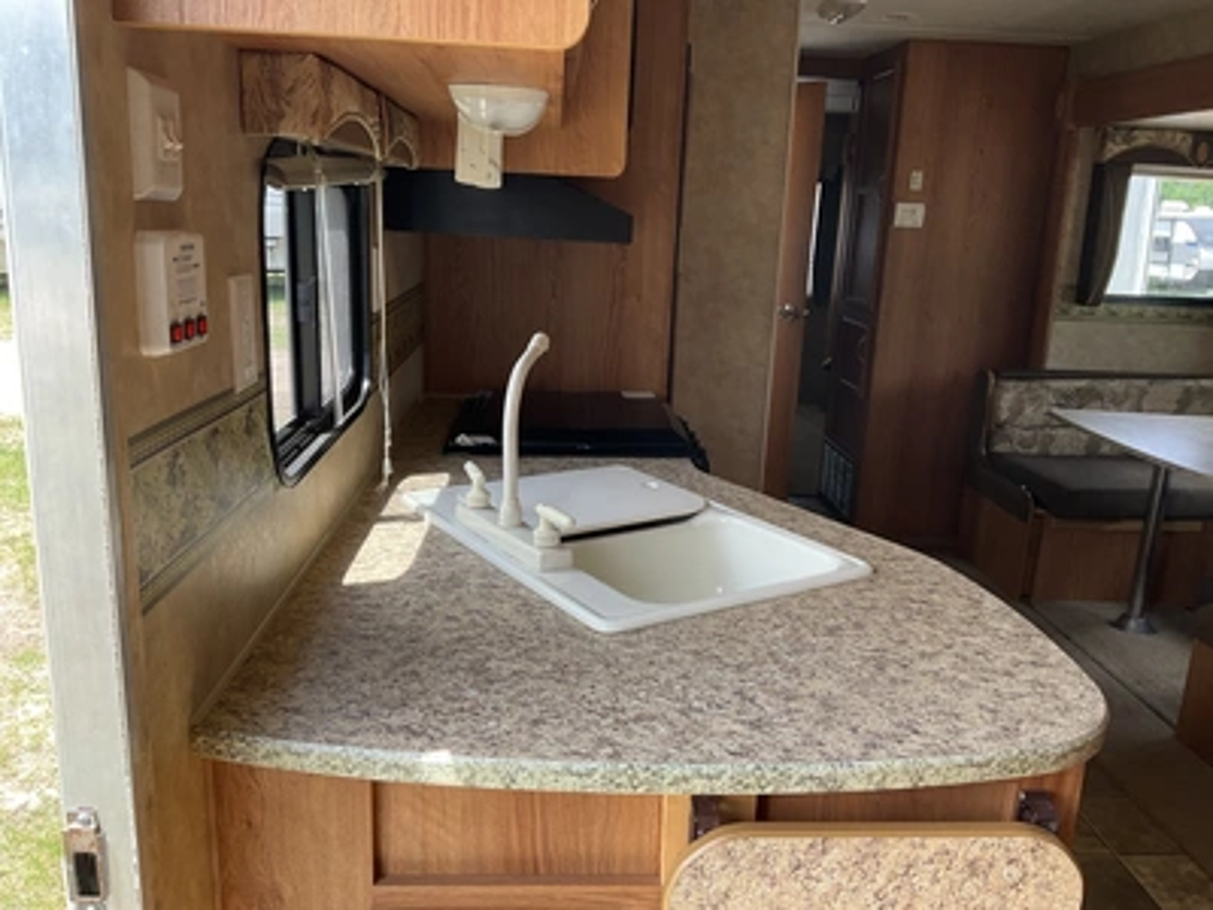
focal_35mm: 29
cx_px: 606
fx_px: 1016
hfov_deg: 61.7
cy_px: 455
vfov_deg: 48.2
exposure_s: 1/122
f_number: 1.8
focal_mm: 3
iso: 20
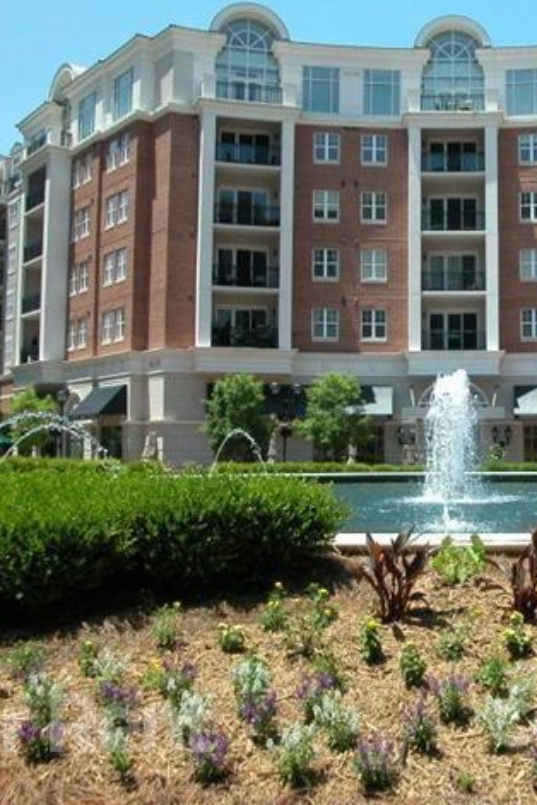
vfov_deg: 34.5
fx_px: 1298
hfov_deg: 23.0
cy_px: 397
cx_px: 450
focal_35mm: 58
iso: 200
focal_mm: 10.5
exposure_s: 1/427
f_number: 7.2
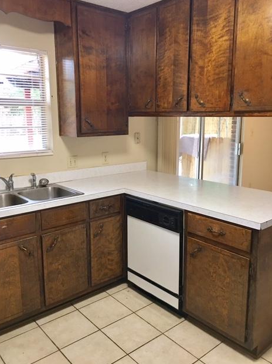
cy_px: 178
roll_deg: -0.6
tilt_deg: -10.0
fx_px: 314
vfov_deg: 60.0
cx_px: 132
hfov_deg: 46.8
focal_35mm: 30
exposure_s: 1/15
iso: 80
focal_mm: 4.15
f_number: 2.2
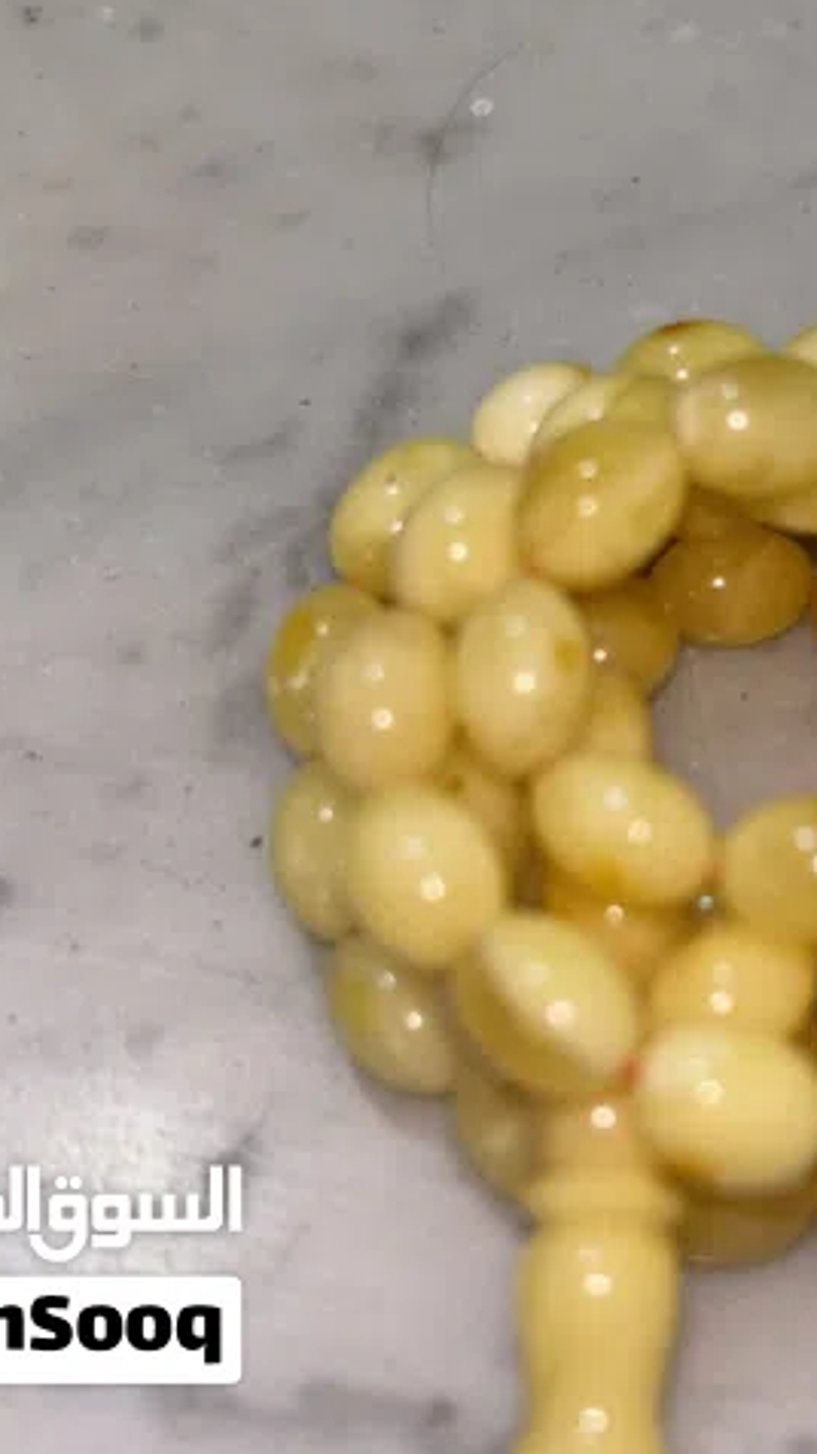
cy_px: 725
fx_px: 1465
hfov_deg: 30.1
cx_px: 701
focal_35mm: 38
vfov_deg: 52.8
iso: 32
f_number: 1.6
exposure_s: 1/78
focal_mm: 5.96
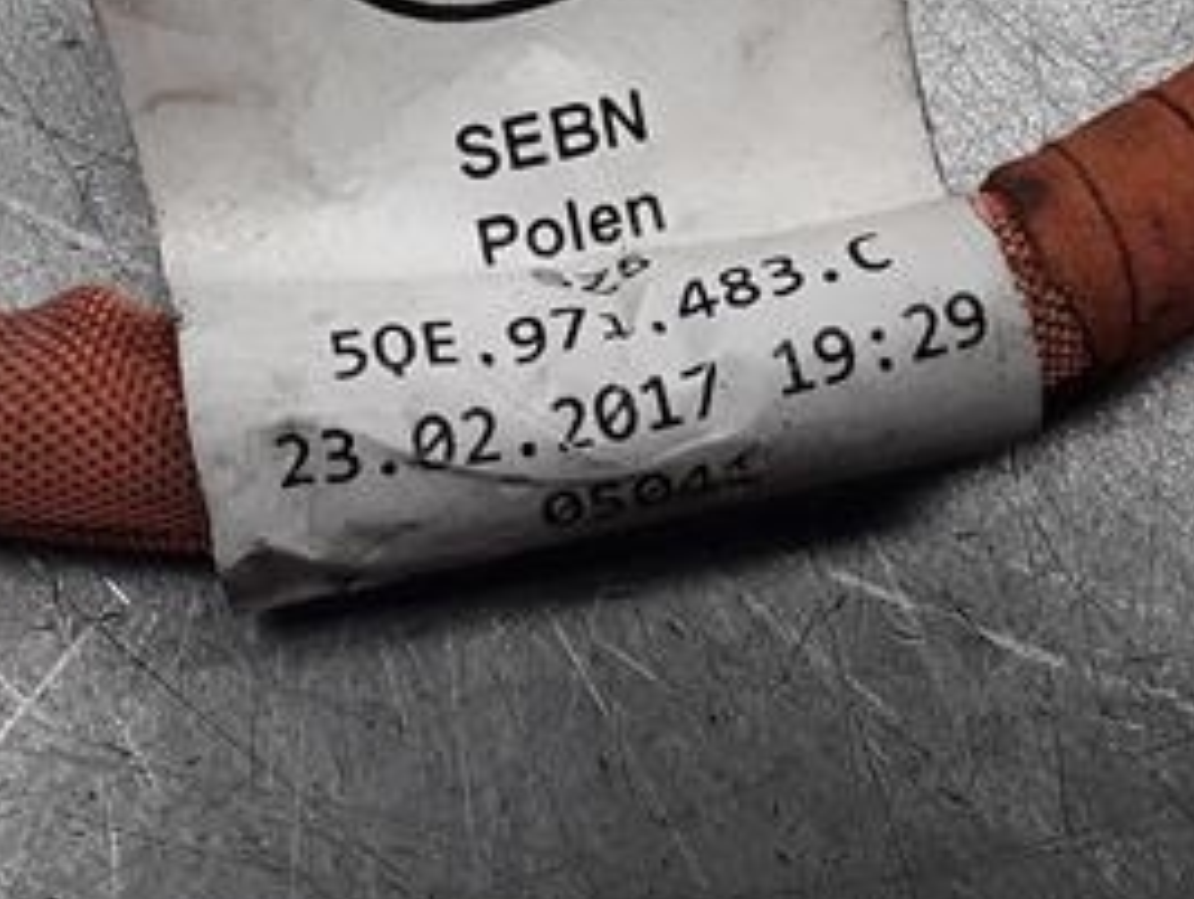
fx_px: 2314
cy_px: 36
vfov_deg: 21.3
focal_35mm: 67
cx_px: 523
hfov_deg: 28.9
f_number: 1.9
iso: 40
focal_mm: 2.91
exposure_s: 1/105
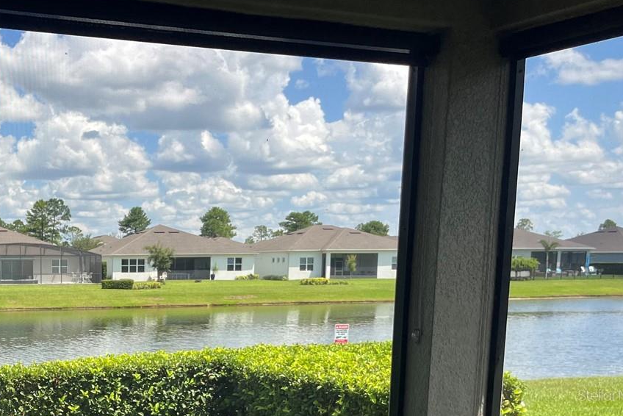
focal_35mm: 51
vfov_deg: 25.5
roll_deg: +1.0
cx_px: 60
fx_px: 883
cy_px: 395
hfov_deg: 36.4
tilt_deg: -8.7
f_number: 1.6
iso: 50
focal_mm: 5.1
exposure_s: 1/1776
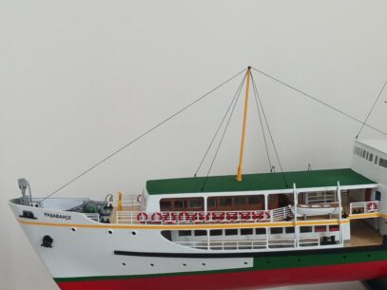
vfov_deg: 21.6
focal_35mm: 68
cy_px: 150
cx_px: 357
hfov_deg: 27.4
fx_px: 760
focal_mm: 4
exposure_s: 1/50
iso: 50
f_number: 1.8
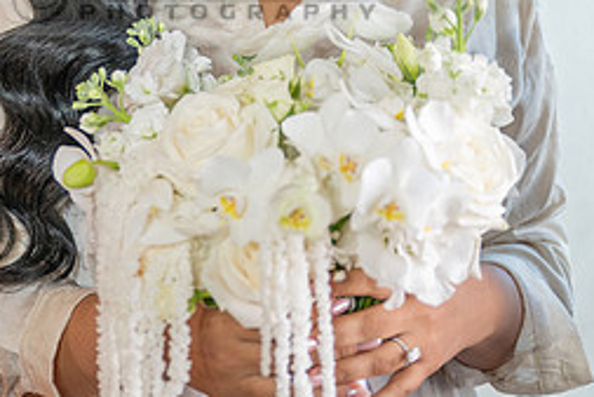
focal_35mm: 94
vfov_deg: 14.3
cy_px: -20
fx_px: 1552
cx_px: 197
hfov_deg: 21.6
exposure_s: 1/200
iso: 400
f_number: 2.8
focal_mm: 41
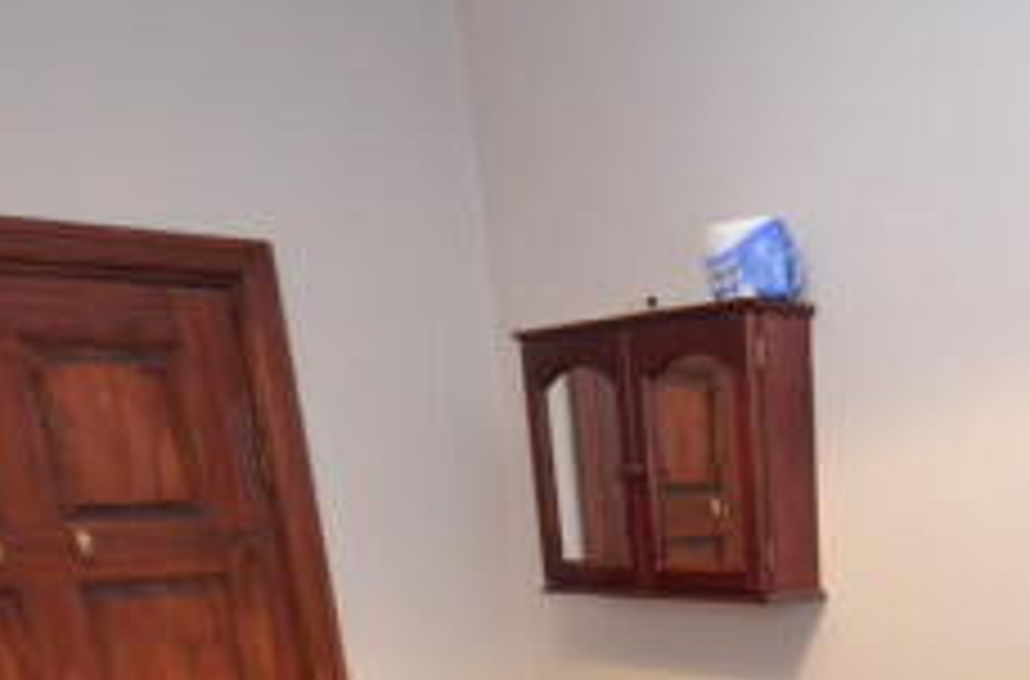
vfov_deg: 25.5
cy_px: 937
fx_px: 1226
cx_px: 850
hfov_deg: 43.1
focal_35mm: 43
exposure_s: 1/30
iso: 1250
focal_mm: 10
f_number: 4
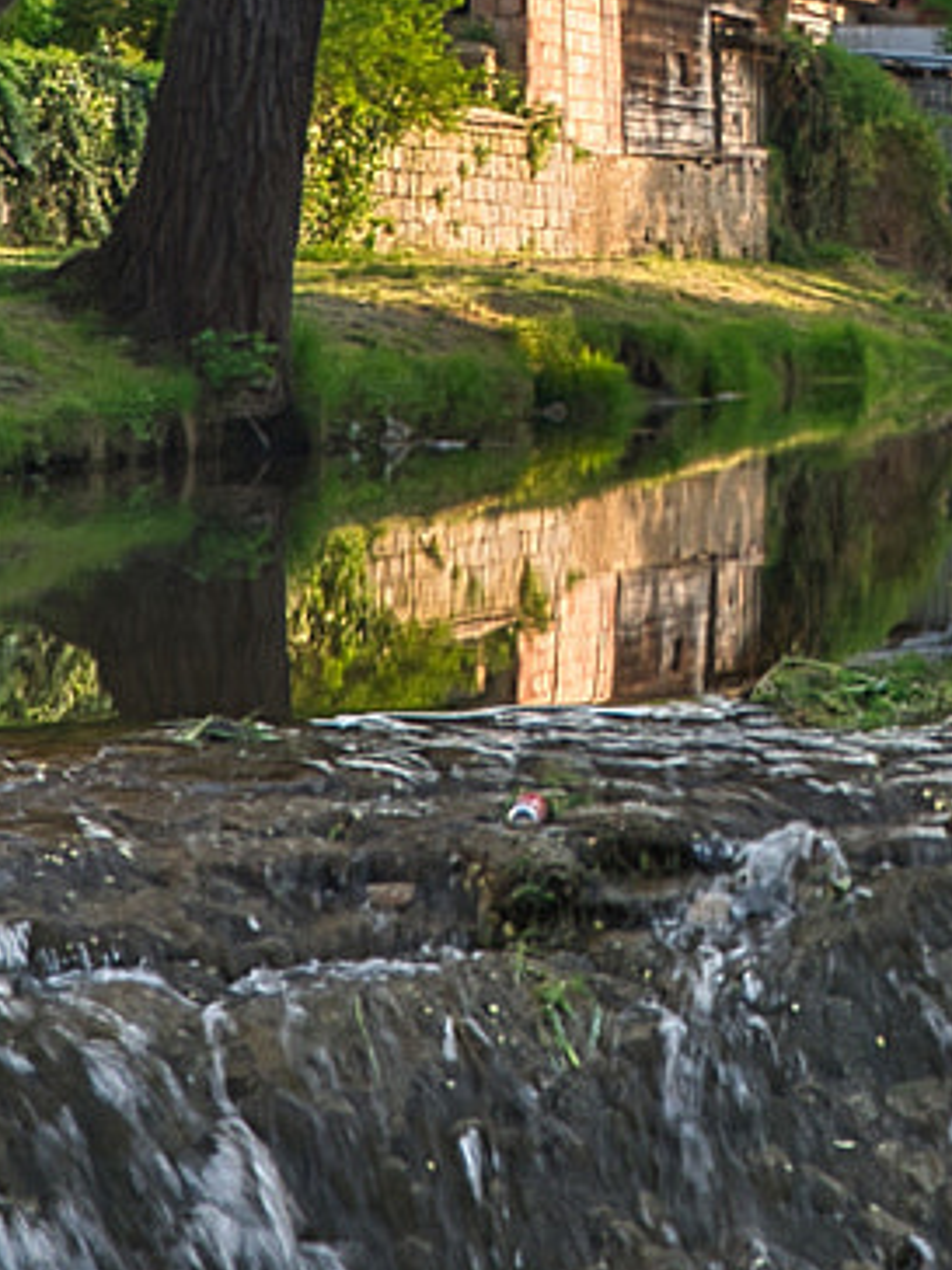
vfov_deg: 14.9
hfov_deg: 11.5
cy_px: -314
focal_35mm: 127
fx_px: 4657
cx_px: 1043
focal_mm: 20
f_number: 9
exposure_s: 1/30
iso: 100
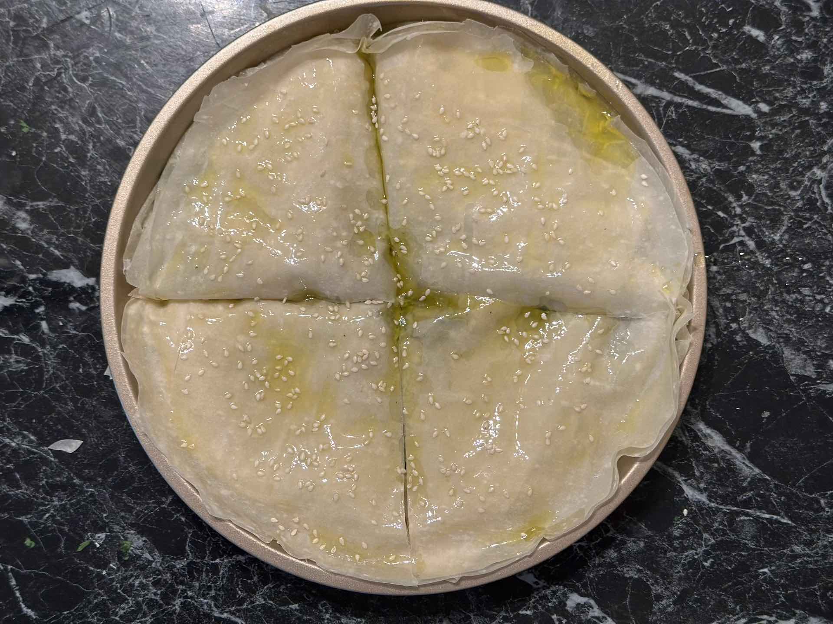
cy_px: 312
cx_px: 416
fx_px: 1155
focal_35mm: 48
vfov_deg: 30.3
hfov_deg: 39.7
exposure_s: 1/50
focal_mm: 6.86
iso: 100
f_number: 1.78
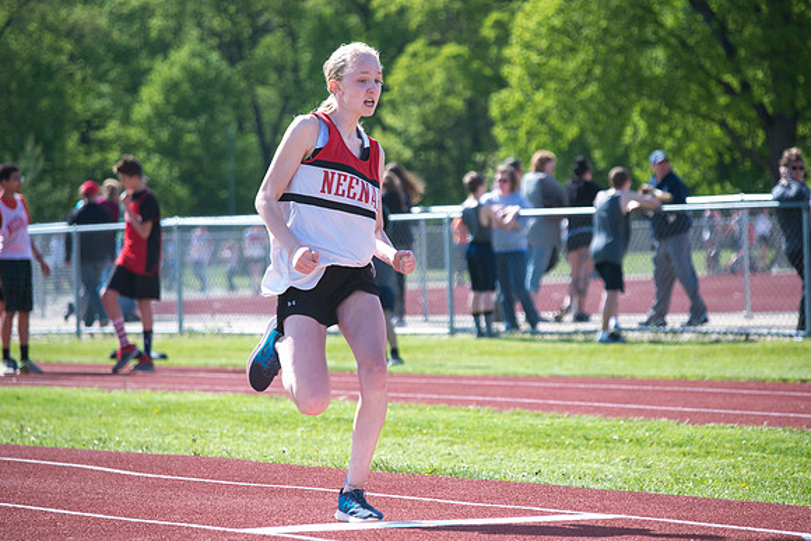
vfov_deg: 6.2
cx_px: 406
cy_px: 270
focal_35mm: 220
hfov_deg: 9.4
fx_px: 4957
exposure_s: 1/2500
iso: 1000
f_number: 6.3
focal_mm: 220
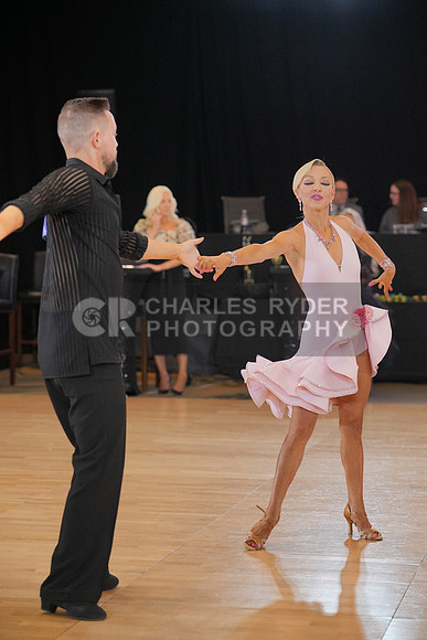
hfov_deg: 15.7
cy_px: 320
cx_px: 214
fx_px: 1547
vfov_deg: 23.4
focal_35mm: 87
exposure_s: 1/500
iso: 2500
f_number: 3.2
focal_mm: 87
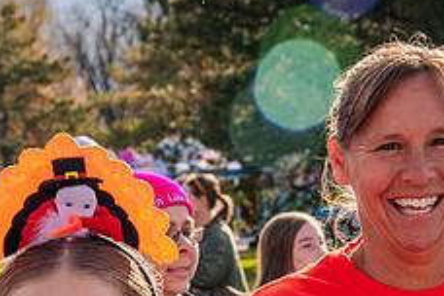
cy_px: 317
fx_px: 2035
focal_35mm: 165
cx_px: 173
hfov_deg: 12.4
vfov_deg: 8.3
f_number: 10
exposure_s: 1/1000
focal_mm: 65
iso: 800
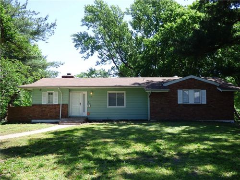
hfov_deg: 58.4
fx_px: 215
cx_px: 120
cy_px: 90
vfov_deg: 45.4
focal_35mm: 31
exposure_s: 1/320
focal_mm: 5.53
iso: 100
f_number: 3.3
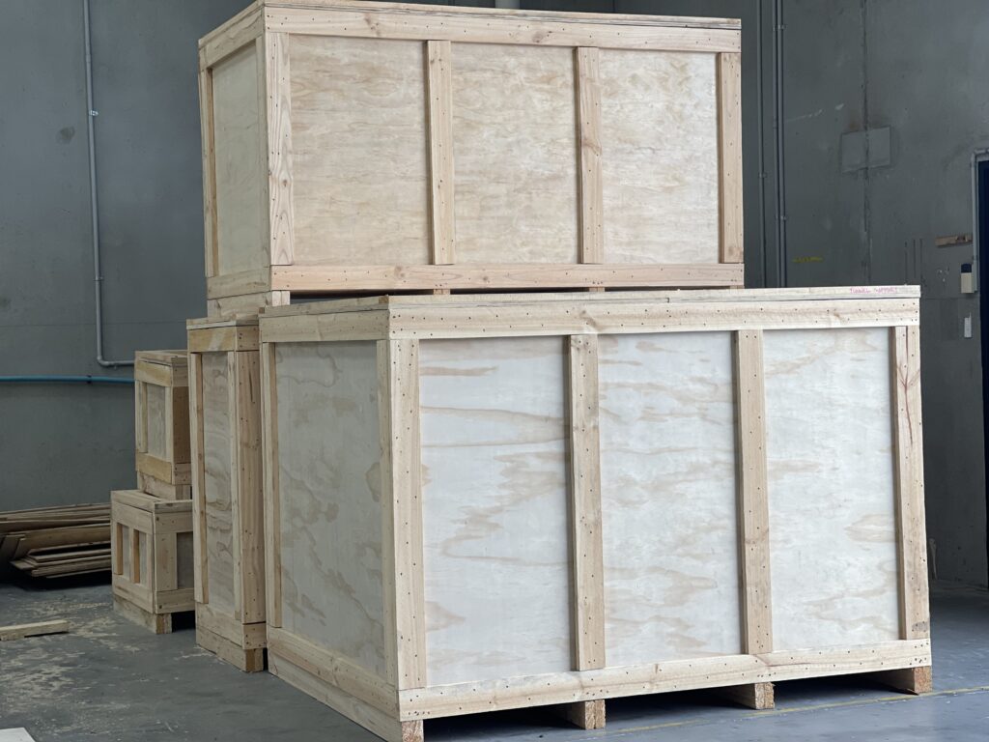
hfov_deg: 30.3
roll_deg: +1.5
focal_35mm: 64
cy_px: 371
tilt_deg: -1.9
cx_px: 494
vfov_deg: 22.9
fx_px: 1829
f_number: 2.2
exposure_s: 1/100
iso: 40
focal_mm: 7.5
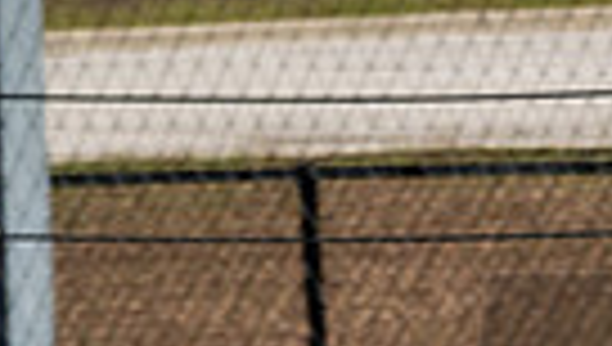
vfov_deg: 1.2
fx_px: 16302
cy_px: 825
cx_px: 558
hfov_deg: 2.2
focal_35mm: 1003
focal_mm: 150
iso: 800
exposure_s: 1/2000
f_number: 5.6
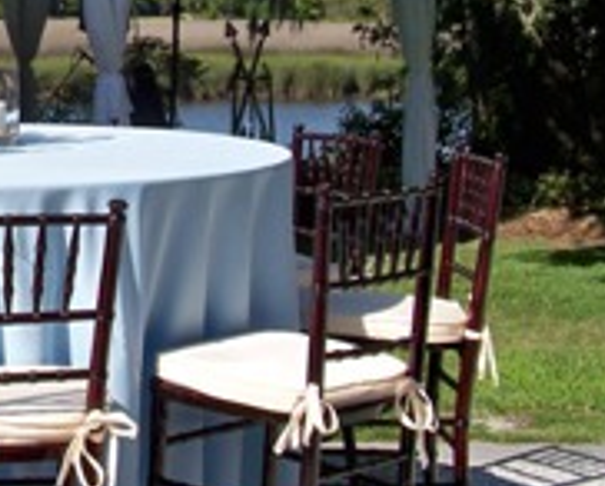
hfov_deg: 18.8
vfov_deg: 15.8
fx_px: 1739
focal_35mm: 97
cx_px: -95
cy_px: 150
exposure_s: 1/800
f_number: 4
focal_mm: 5.85
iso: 80
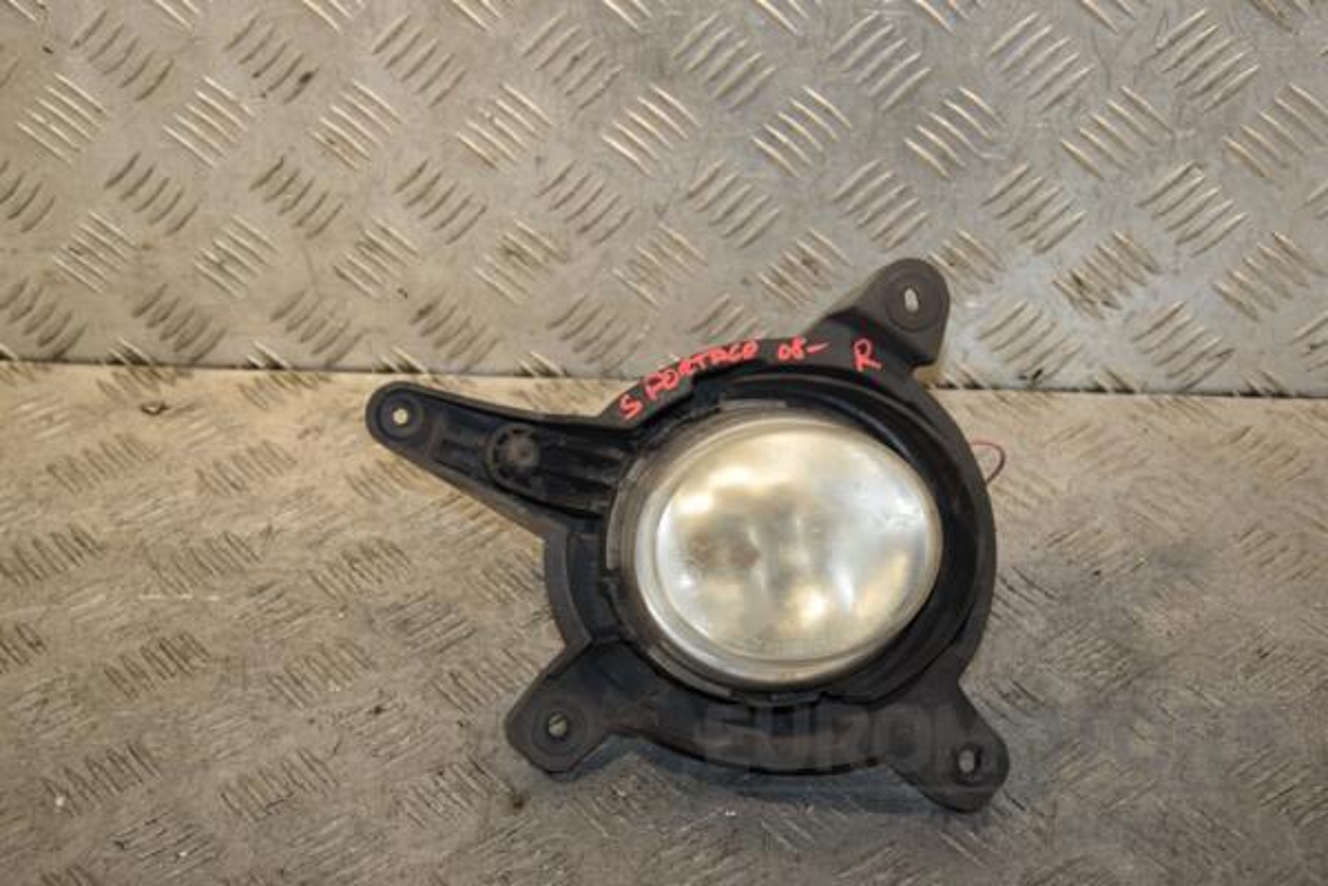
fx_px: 2656
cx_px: 664
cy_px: 443
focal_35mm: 72
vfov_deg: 18.9
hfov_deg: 28.1
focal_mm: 48
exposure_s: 1/200
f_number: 6.3
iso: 800
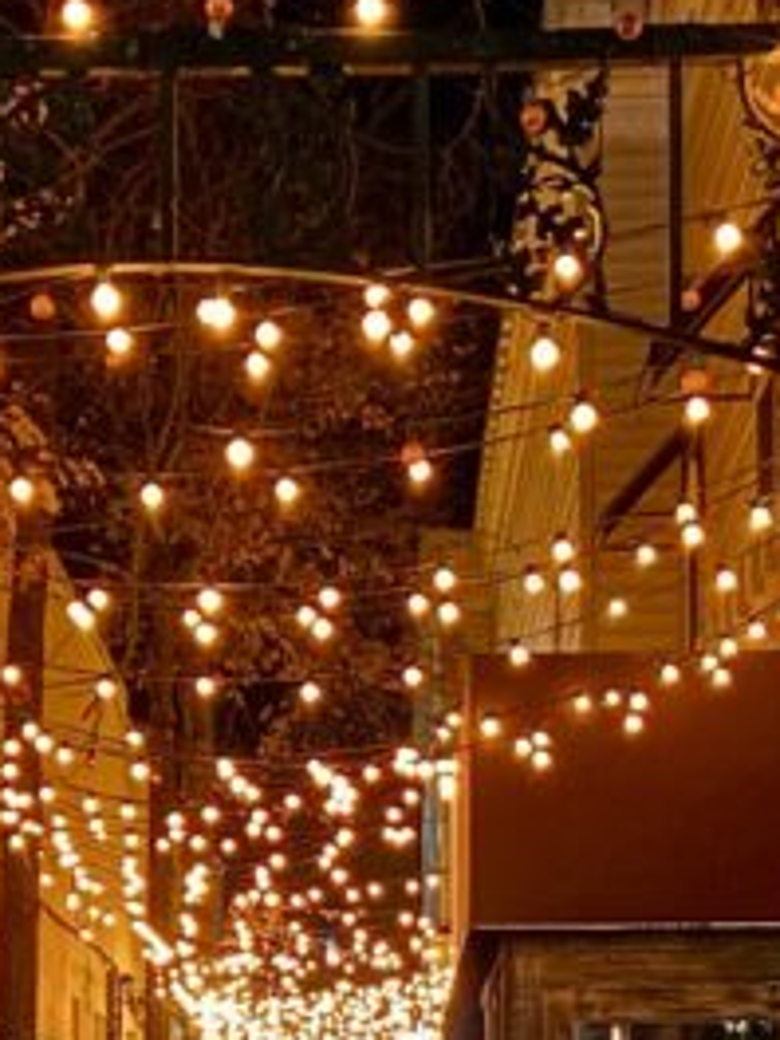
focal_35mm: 101
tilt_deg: +2.9
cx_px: 295
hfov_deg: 14.6
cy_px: 1048
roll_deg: +0.8
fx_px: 3034
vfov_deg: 18.9
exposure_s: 1/10
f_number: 1.8
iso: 500
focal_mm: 4.25
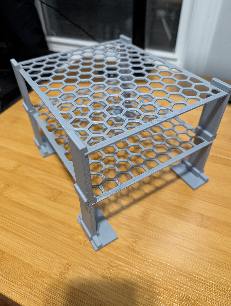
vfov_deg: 71.5
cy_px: 153
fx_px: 213
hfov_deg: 56.9
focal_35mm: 24
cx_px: 116
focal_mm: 6.9
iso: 497
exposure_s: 1/30
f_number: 1.68
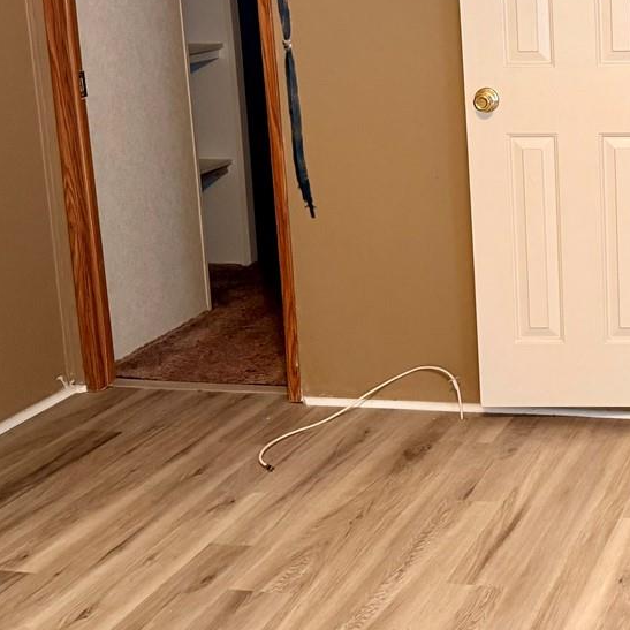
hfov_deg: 25.6
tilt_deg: -10.5
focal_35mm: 62
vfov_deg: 27.4
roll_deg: +1.0
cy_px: 179
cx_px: 697
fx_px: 1277
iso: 250
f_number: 1.78
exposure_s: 1/60
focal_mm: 6.76
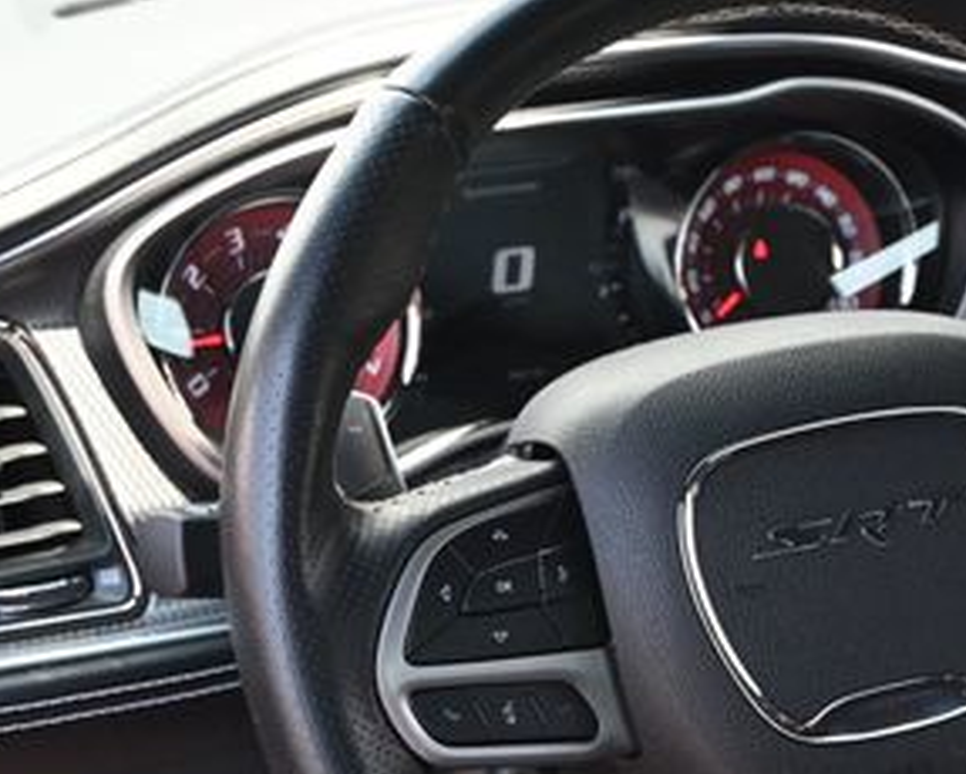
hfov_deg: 20.1
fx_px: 2689
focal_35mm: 94
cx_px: 778
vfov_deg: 16.3
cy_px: 552
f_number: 4.8
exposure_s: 1/125
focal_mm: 30
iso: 560
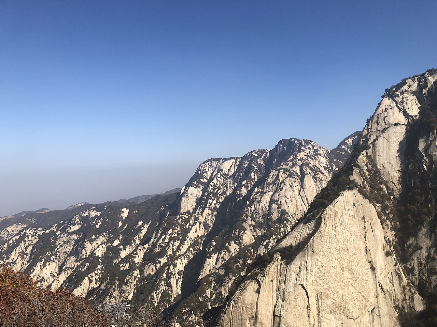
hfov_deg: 63.4
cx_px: 218
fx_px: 353
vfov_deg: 49.7
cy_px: 164
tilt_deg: +0.5
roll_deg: +2.6
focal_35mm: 28
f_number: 1.8
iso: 20
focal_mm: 3.99
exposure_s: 1/2404
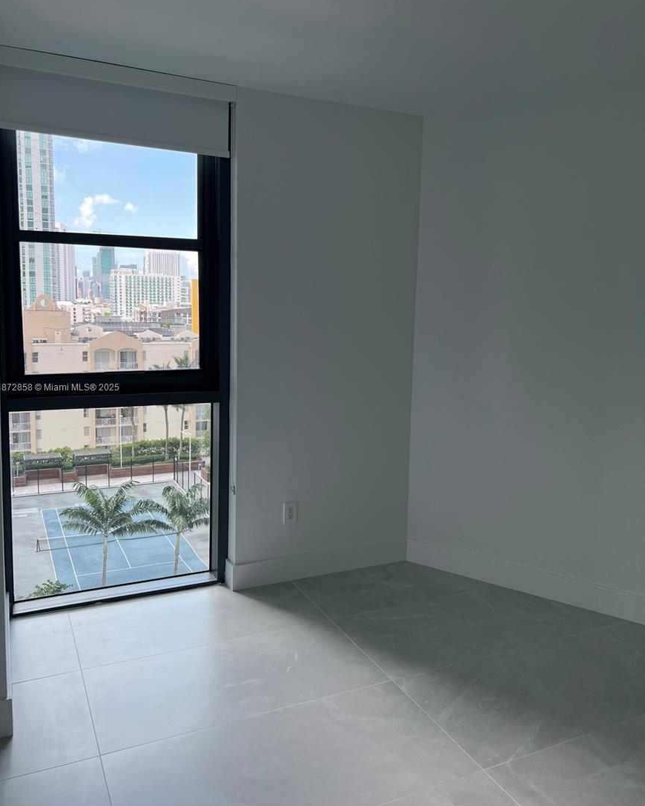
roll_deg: -1.3
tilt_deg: -5.9
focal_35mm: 28
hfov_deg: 51.5
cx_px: 317
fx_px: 668
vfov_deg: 62.2
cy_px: 388
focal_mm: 5.7
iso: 50
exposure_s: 1/452
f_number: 1.5
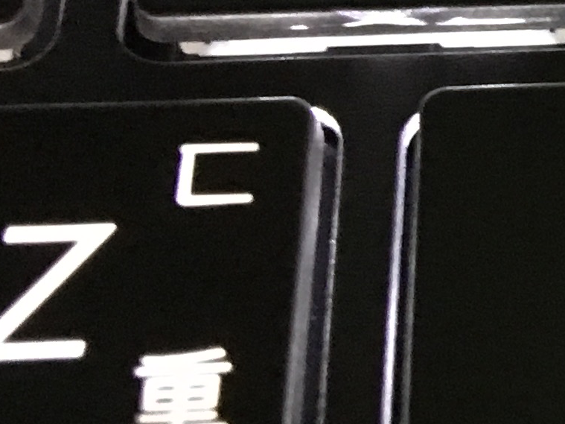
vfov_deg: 9.5
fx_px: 2513
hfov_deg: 11.1
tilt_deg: -48.0
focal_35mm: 154
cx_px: 1290
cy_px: -89
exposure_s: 1/15
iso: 250
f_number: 2.2
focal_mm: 4.15
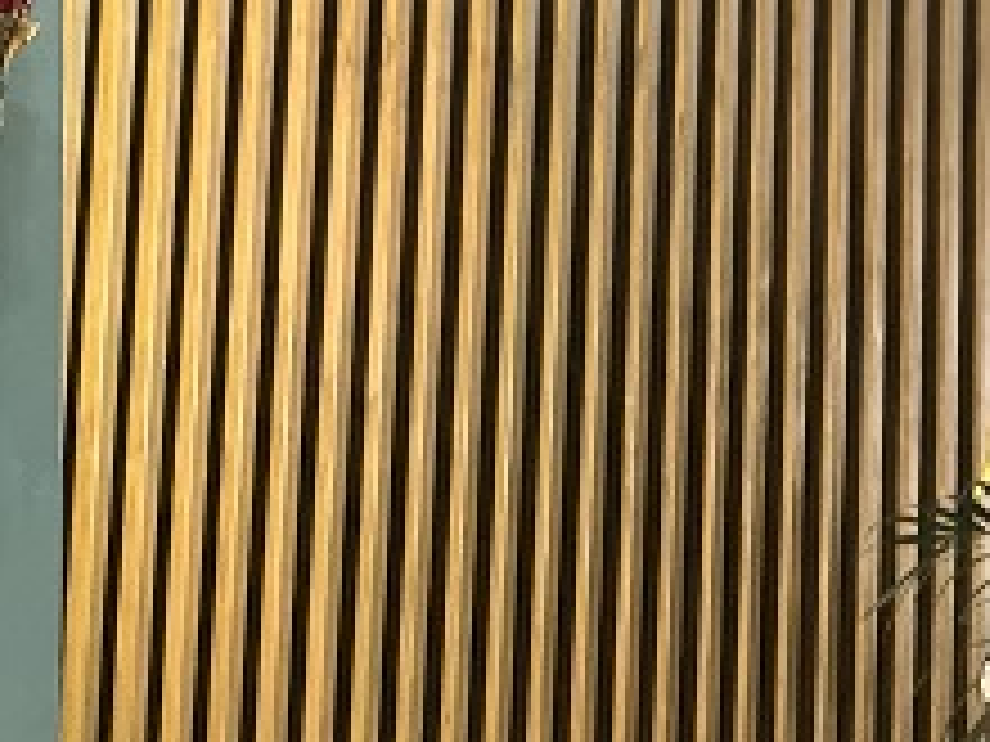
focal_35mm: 227
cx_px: 1444
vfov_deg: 6.5
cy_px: -173
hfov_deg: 8.5
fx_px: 6492
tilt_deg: +9.9
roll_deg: +2.2
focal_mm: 9
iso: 640
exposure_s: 1/60
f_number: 2.8
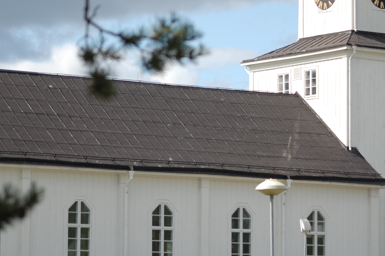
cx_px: 218
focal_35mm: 180
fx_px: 1923
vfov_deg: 7.6
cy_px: 103
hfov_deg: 11.4
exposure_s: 1/1250
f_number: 4.2
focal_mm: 72
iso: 200
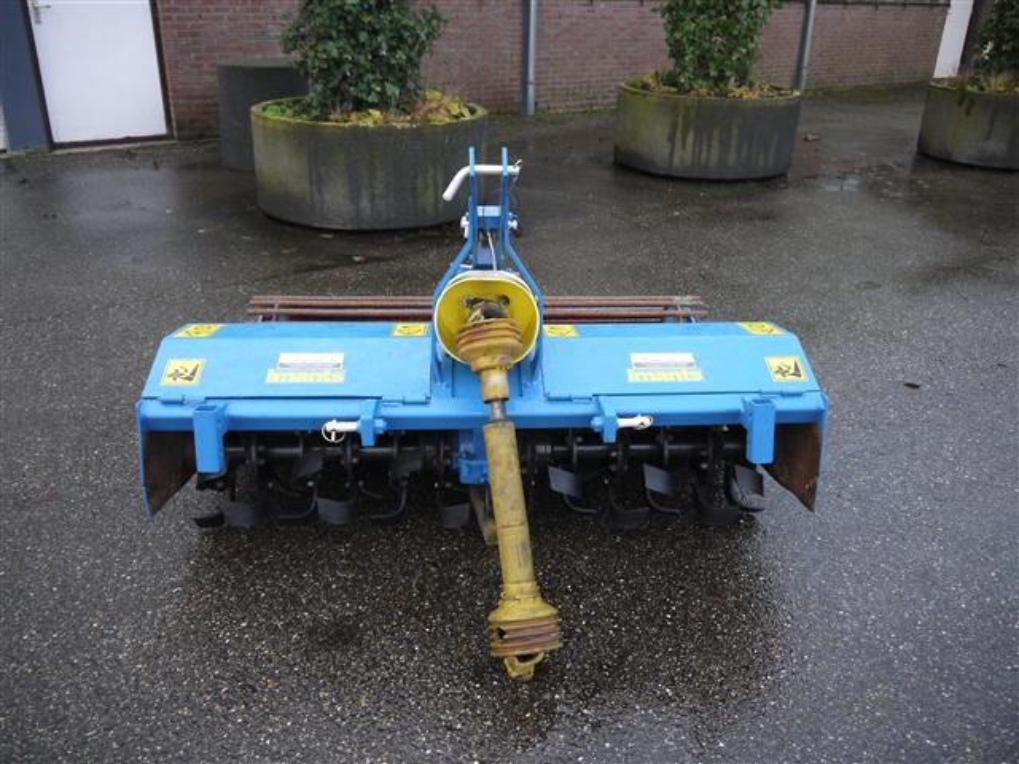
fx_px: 883
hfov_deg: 60.0
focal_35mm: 30
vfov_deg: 46.8
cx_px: 510
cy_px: 382
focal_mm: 15
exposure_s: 1/40
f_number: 3.5
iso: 400
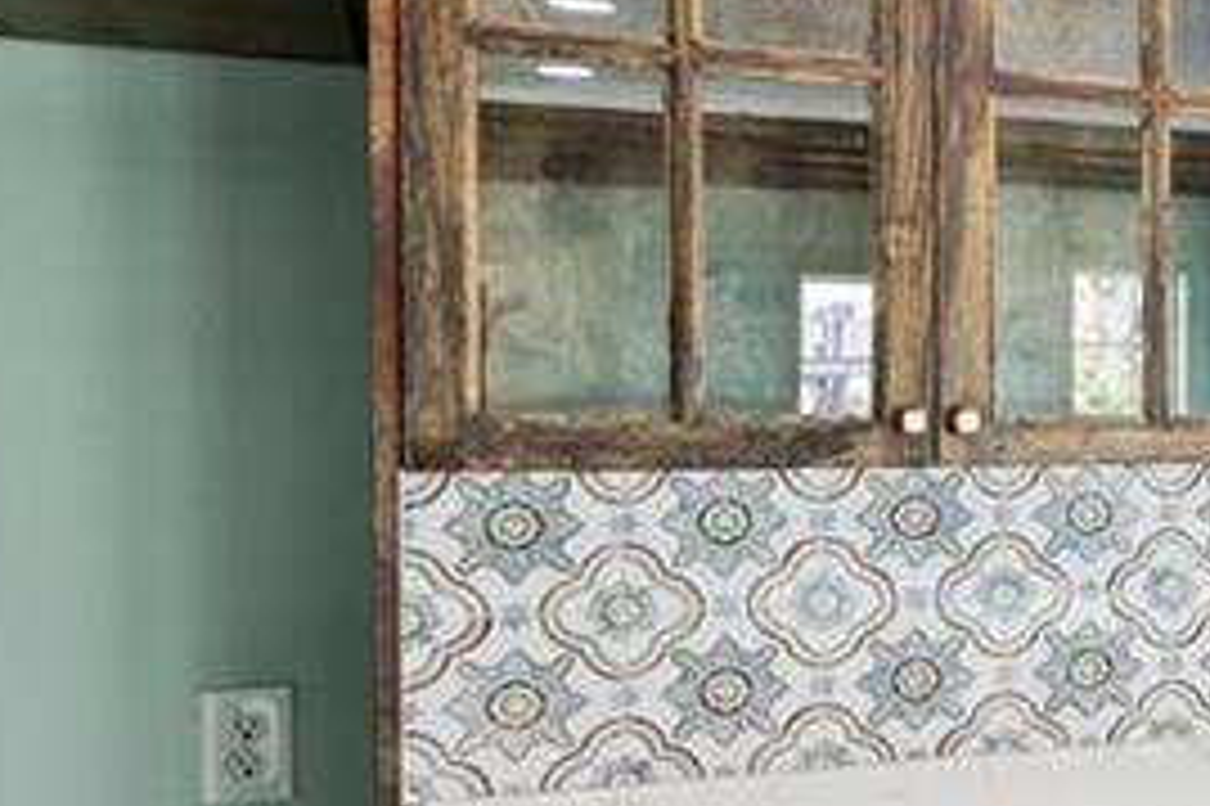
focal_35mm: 57
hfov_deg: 22.8
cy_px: 684
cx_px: 2092
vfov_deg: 23.3
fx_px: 1915
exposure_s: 1/15
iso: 640
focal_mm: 15
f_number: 9
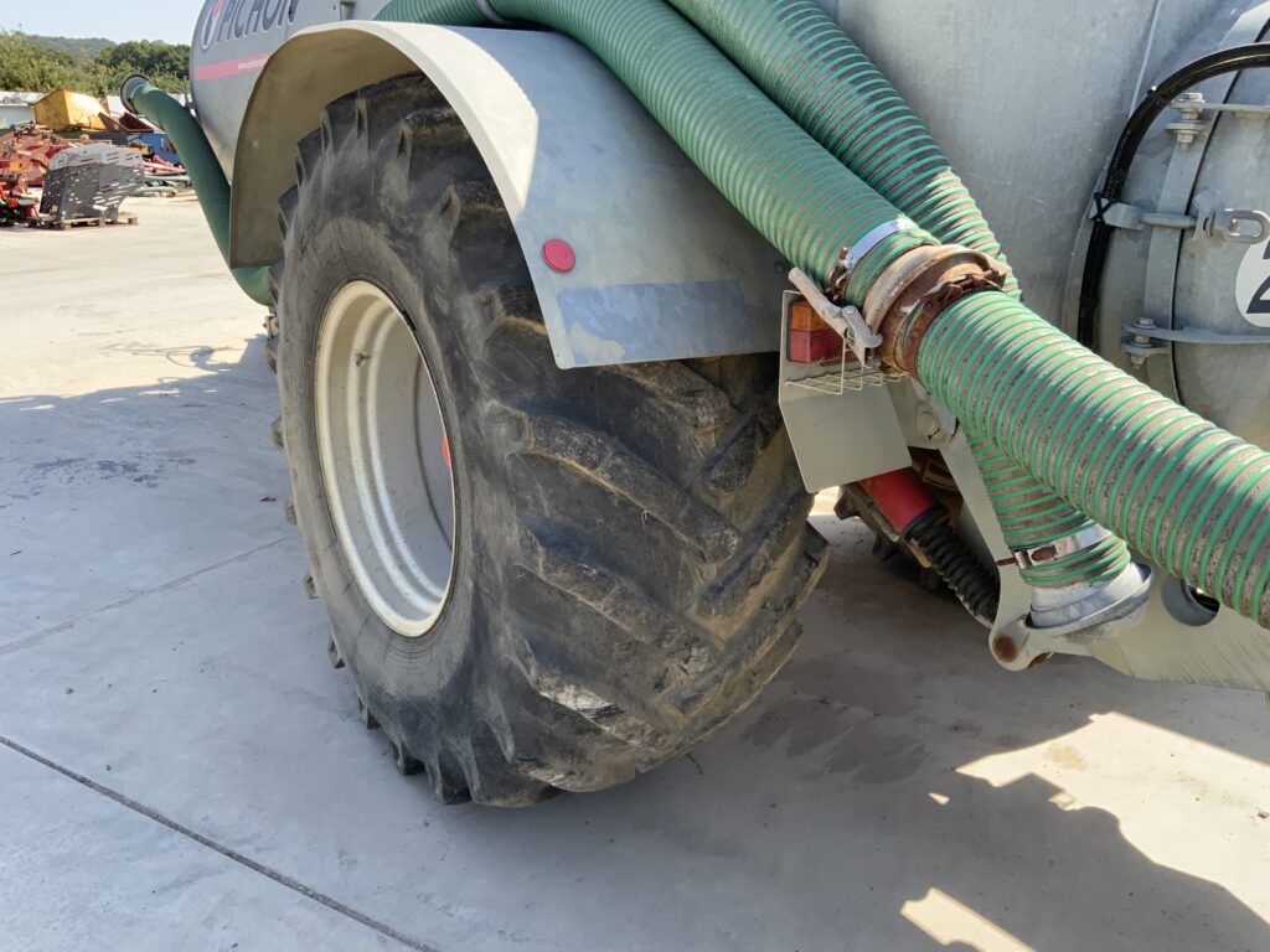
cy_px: 476
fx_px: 1064
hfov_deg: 61.7
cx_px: 635
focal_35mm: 29
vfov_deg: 48.2
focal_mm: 3
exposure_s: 1/461
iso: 16
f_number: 1.8
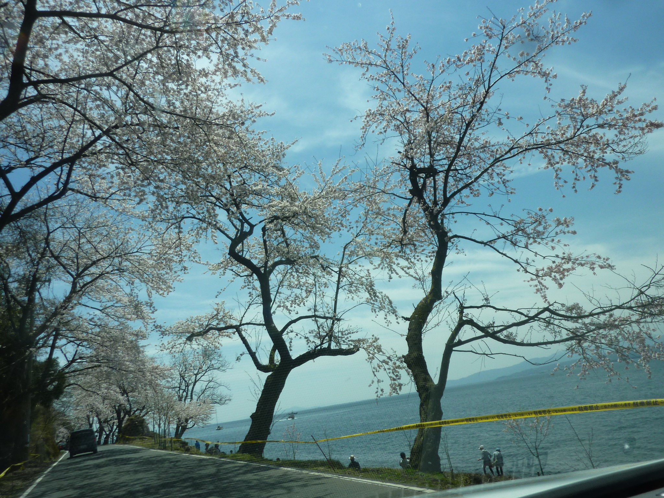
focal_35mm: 25
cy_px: 249
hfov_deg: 69.4
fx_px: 480
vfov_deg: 54.9
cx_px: 332
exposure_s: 1/500
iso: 80
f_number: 5.6
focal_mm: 4.1
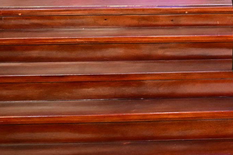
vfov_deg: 10.0
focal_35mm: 128
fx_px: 830
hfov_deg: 13.2
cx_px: 500
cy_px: -144
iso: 1600
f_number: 4
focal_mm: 28.5
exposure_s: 1/200
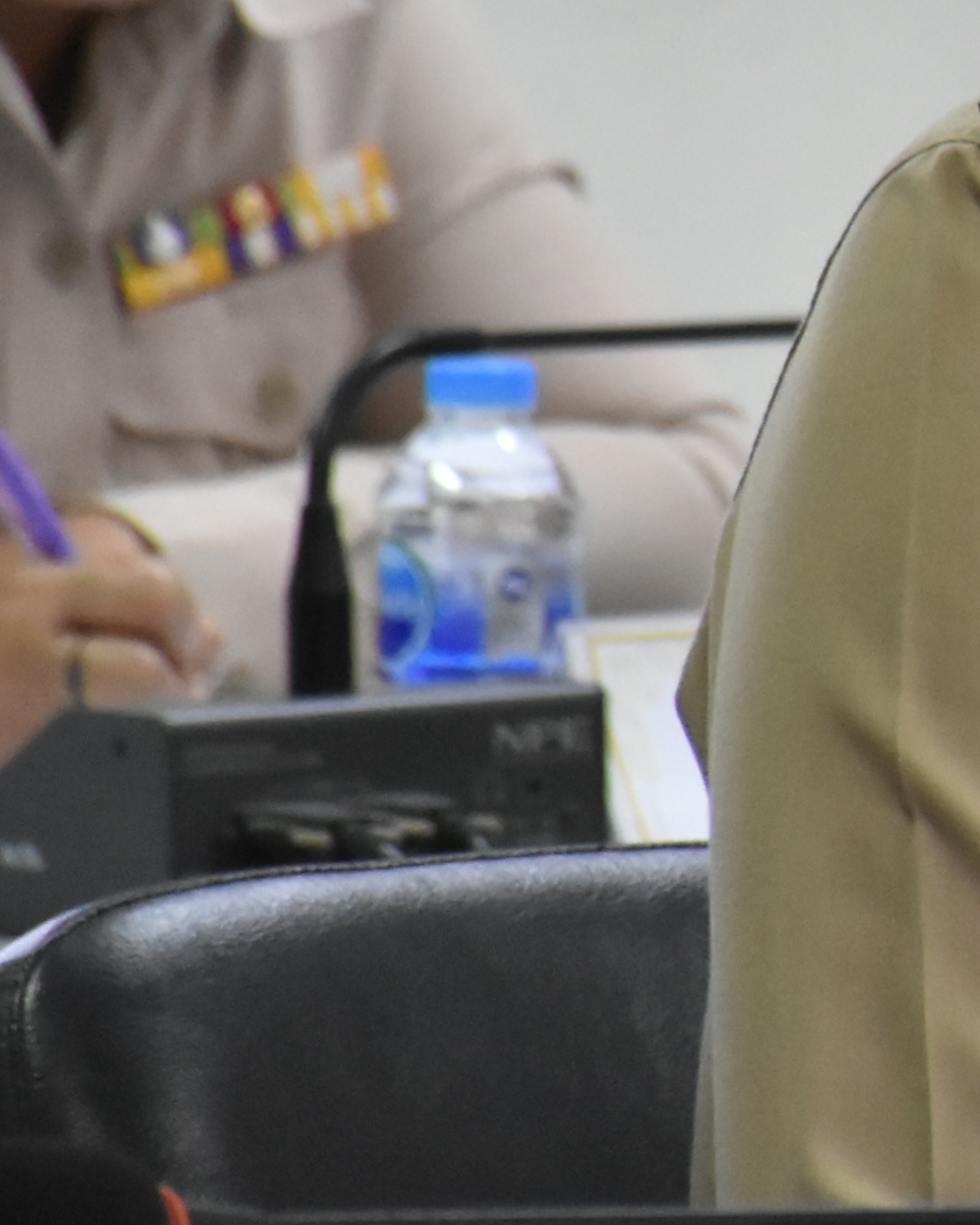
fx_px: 26183
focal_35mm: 722
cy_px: -20
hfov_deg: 2.1
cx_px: 2059
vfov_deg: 2.7
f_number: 5.6
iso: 3200
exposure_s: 1/100
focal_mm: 140
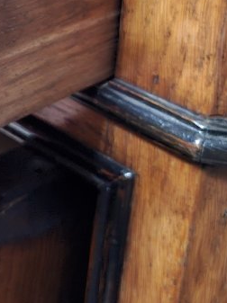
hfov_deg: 16.1
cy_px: -32
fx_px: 718
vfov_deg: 22.5
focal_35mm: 82
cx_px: -134
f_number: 1.8
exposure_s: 1/17
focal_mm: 5.54
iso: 1250
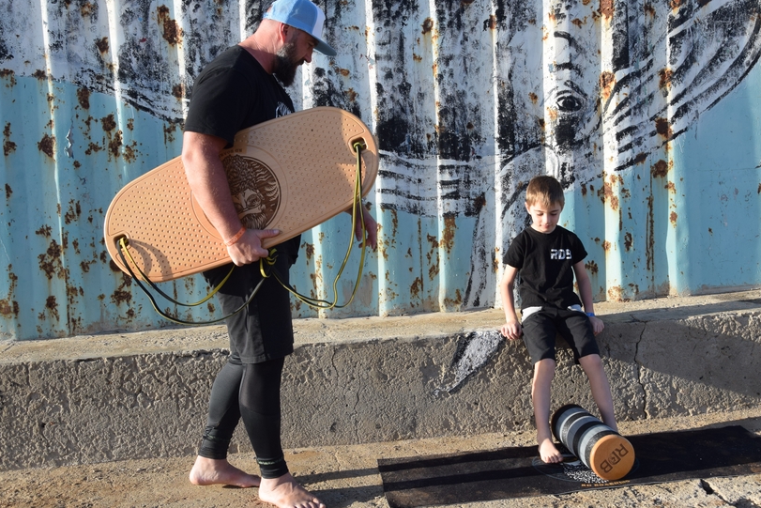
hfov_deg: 48.6
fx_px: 838
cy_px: 223
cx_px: 455
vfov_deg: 33.7
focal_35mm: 40
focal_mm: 21
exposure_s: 1/250
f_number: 8
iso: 200
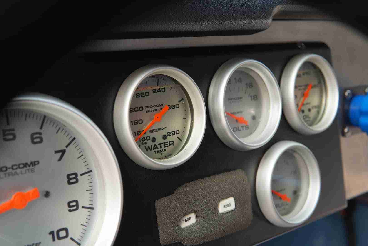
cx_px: 184
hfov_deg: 43.6
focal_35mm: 45
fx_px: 460
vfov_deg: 29.9
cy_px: 123
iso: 800
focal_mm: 30
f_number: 4
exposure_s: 1/160
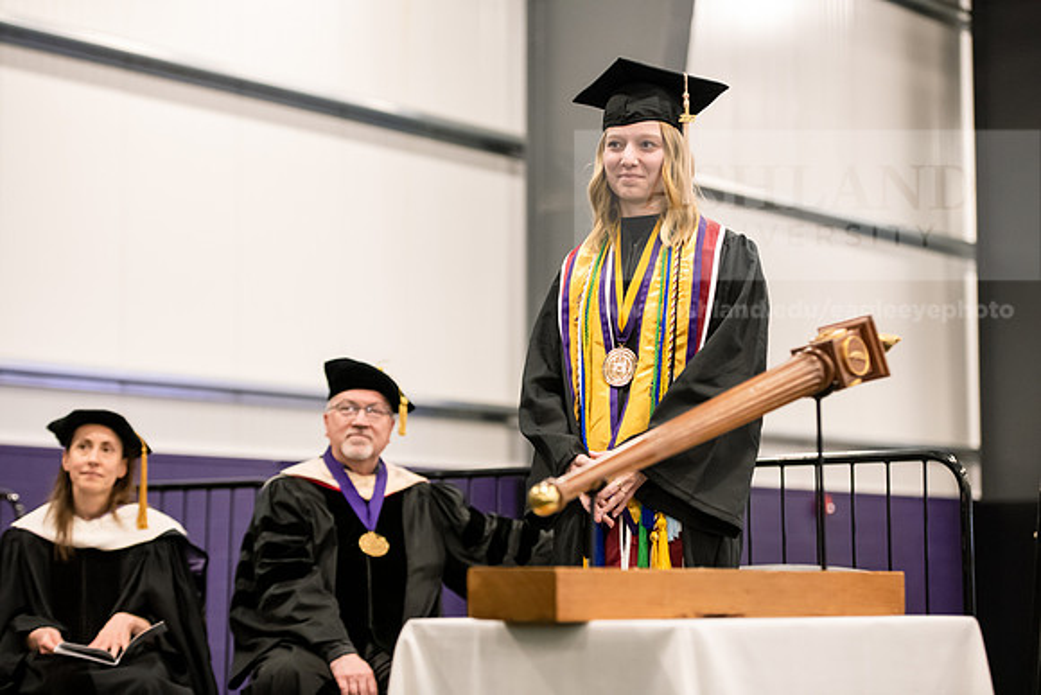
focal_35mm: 86
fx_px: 2487
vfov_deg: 15.9
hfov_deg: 23.6
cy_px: 348
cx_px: 520
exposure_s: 1/200
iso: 3200
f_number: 3.2
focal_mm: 86
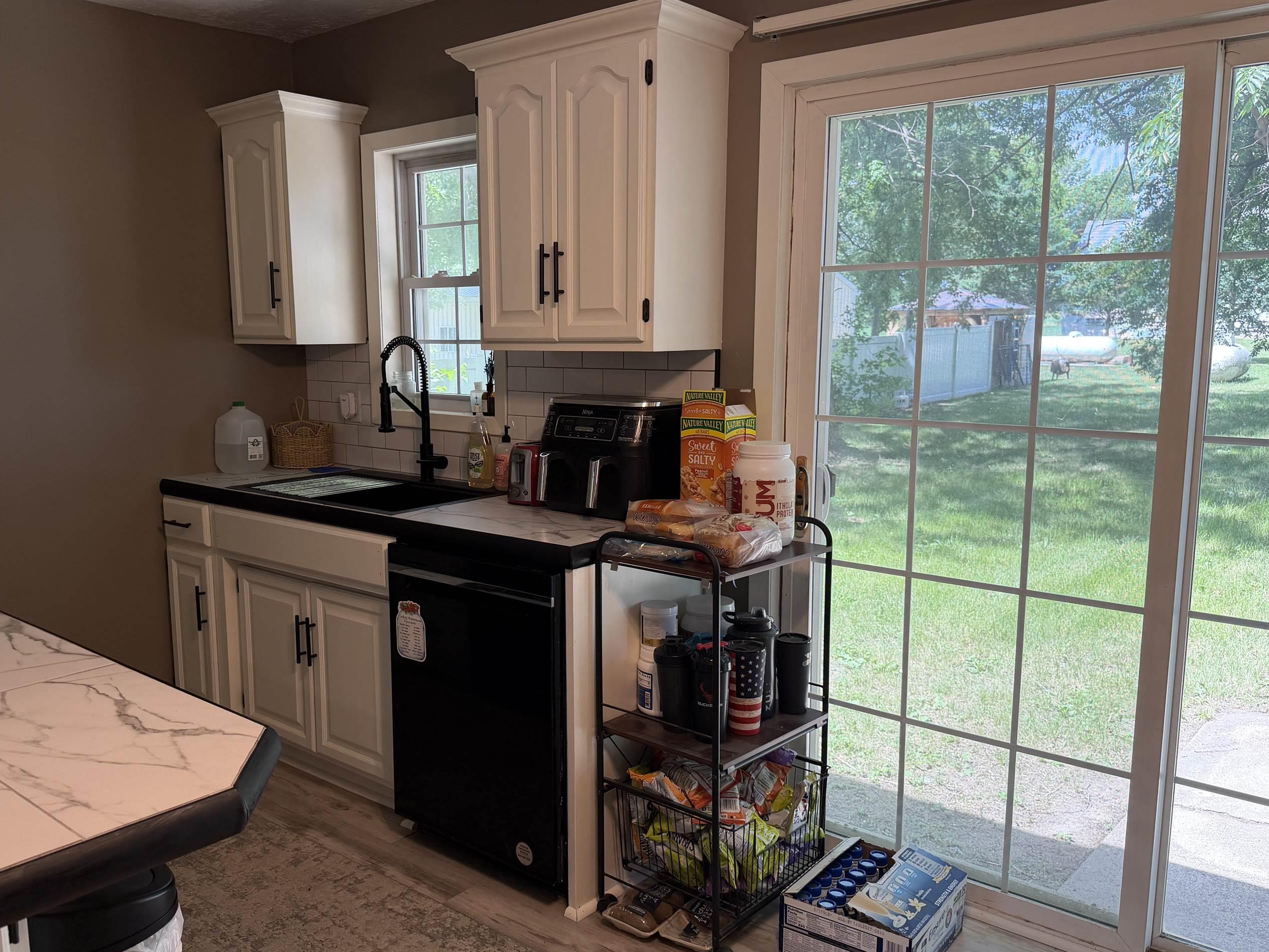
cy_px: 488
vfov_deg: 48.2
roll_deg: +0.7
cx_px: 547
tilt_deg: -9.3
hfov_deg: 61.4
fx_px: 1063
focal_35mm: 29
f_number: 1.78
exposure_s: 1/155
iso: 100
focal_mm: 6.76
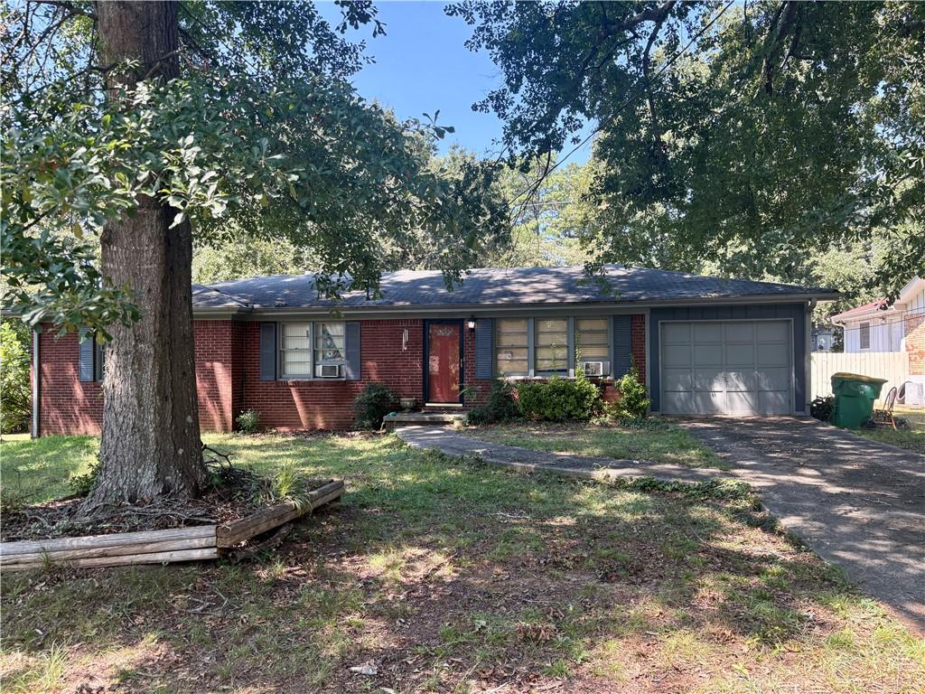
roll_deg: +0.5
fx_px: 695
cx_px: 462
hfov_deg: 67.3
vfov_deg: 53.1
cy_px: 347
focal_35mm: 26
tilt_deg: -0.1
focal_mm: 5.96
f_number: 1.6
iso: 64
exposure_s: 1/359
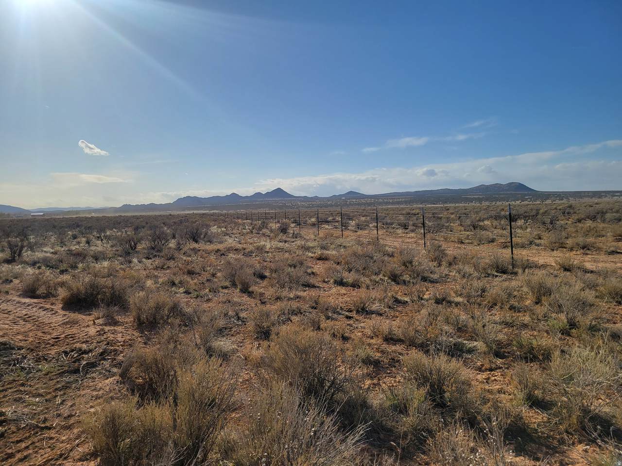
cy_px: 233
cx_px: 311
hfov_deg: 67.3
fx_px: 467
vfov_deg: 53.1
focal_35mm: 26
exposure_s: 1/5048
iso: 40
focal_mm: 5.4
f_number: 1.8
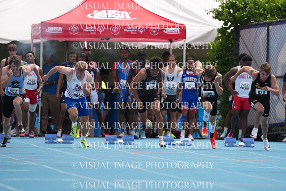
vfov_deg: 2.3
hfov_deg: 3.4
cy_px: 96
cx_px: 143
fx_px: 4768
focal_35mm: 600
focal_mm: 600
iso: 500
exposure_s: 1/1600
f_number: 6.3
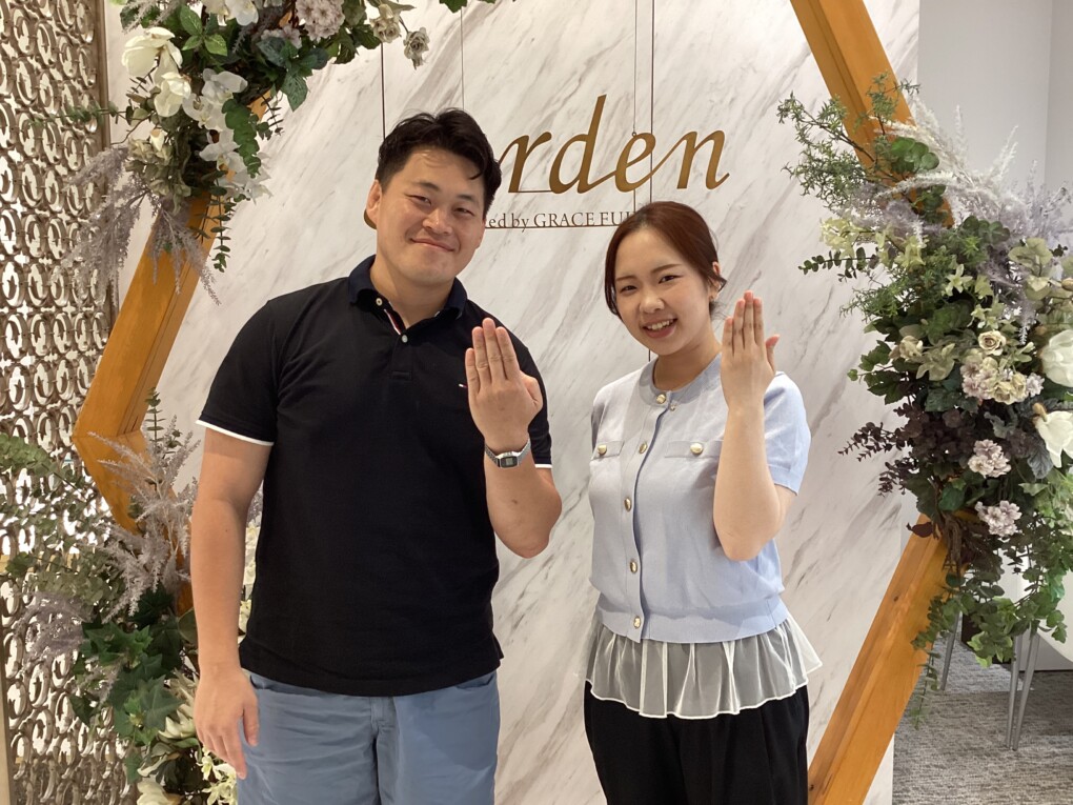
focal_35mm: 31
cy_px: 402
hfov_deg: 58.4
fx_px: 961
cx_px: 536
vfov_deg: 45.4
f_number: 2.4
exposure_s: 1/60
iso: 125
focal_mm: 3.3
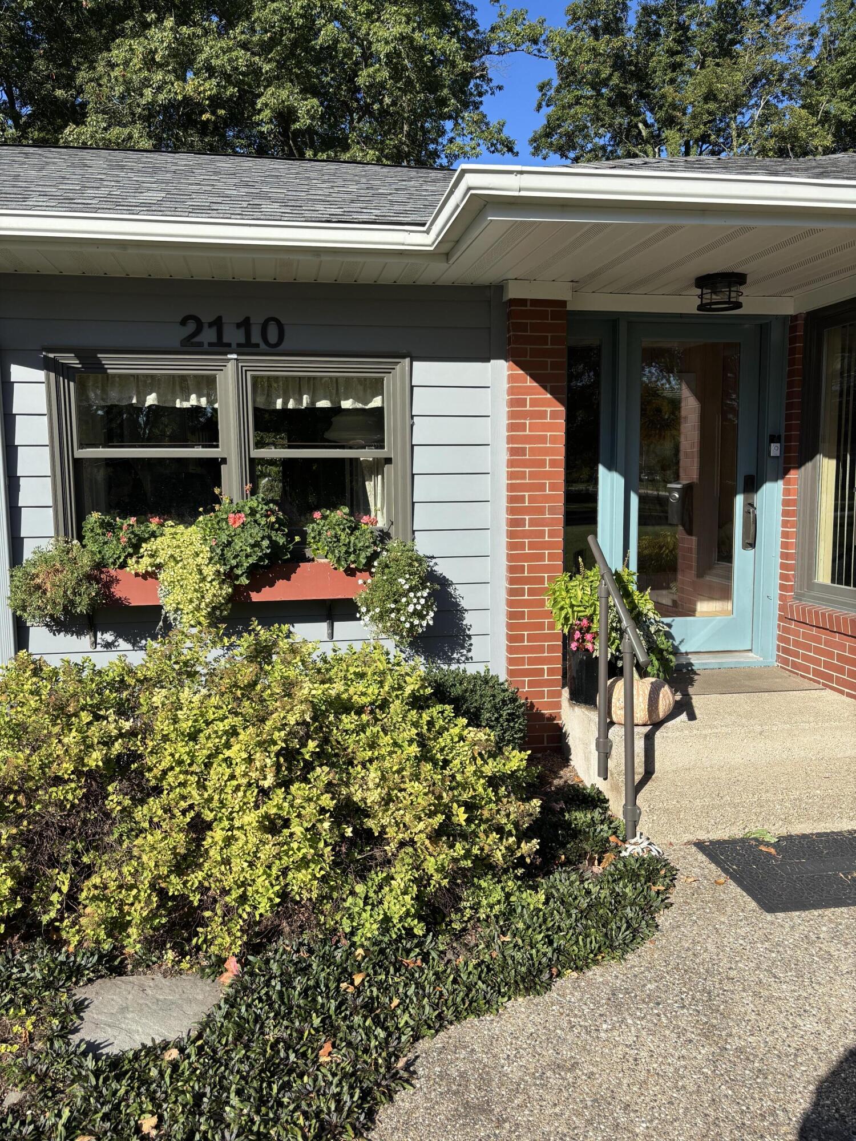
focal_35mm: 26
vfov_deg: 67.3
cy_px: 570
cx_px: 428
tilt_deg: -6.3
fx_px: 857
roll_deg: -0.4
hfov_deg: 53.1
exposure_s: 1/2105
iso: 50
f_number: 1.6
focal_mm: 5.96
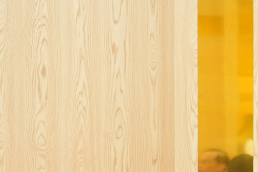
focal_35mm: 133
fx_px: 953
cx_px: 257
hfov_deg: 15.1
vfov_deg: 10.2
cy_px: 175
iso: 2000
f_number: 4
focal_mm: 42
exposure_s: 1/100
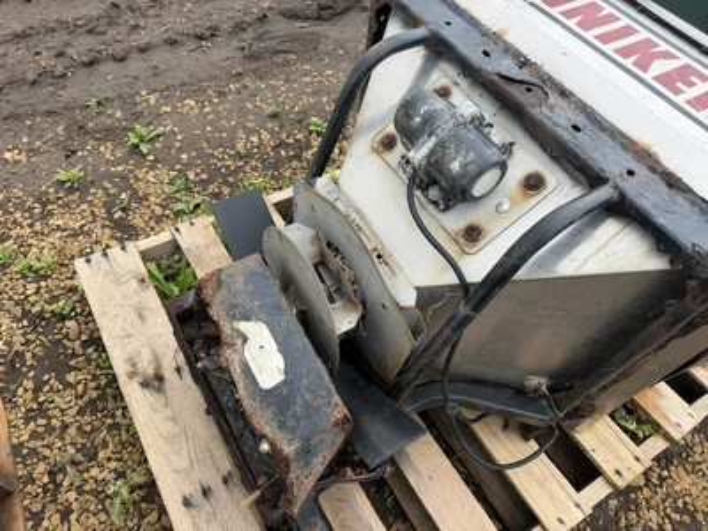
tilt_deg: -51.8
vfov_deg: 56.8
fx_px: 491
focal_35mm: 24
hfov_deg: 71.6
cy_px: 266
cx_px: 354
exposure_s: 1/1091
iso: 80
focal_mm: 6.76
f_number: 1.78
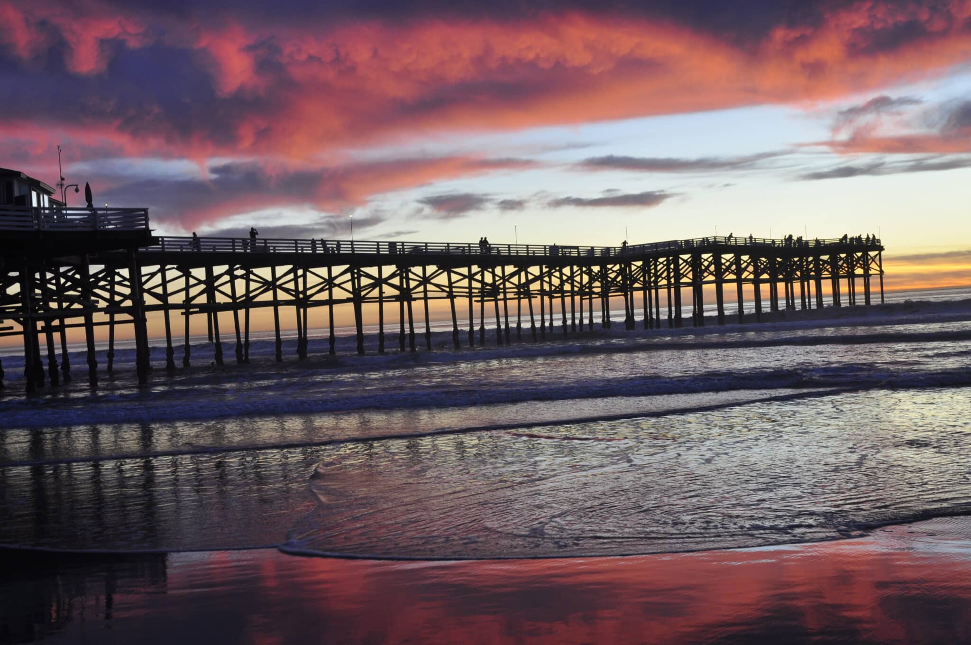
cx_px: 486
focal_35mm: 48
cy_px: 322
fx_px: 1293
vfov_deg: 28.0
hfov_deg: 41.2
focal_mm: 32
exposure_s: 1/20
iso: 200
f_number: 8
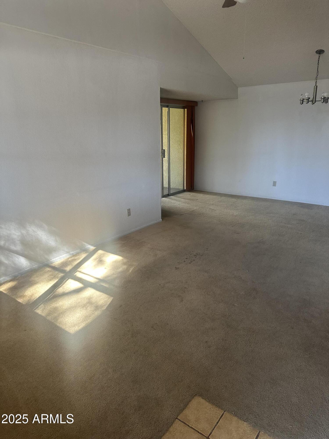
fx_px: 304
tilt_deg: -15.3
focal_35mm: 24
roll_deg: +0.4
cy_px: 220
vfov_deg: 71.6
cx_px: 164
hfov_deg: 56.8
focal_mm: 6.86
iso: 250
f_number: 1.78
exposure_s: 1/110
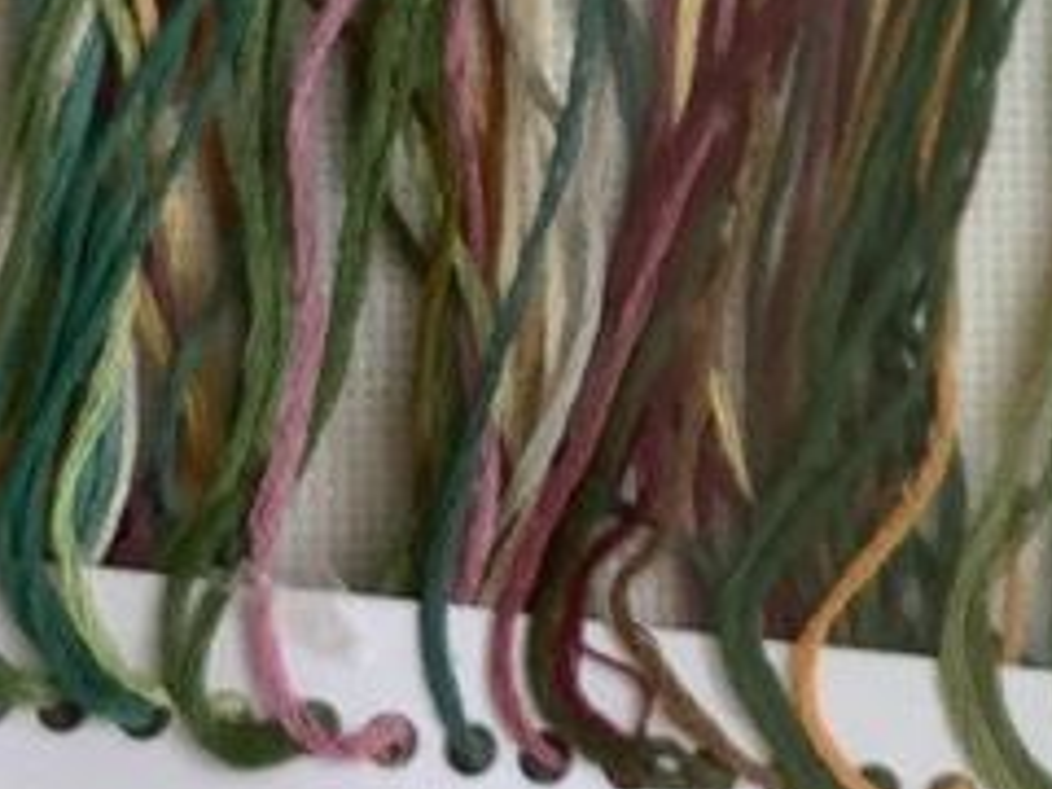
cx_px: 430
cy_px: 329
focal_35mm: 129
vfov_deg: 11.5
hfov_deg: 15.3
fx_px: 3920
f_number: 2.4
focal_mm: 3.3
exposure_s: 1/120
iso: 40
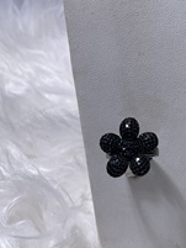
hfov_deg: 15.9
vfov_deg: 19.6
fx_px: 644
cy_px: -94
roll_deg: +2.1
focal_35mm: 90
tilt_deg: -13.6
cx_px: 216
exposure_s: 1/1057
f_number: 1.6
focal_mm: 5.1
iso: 32
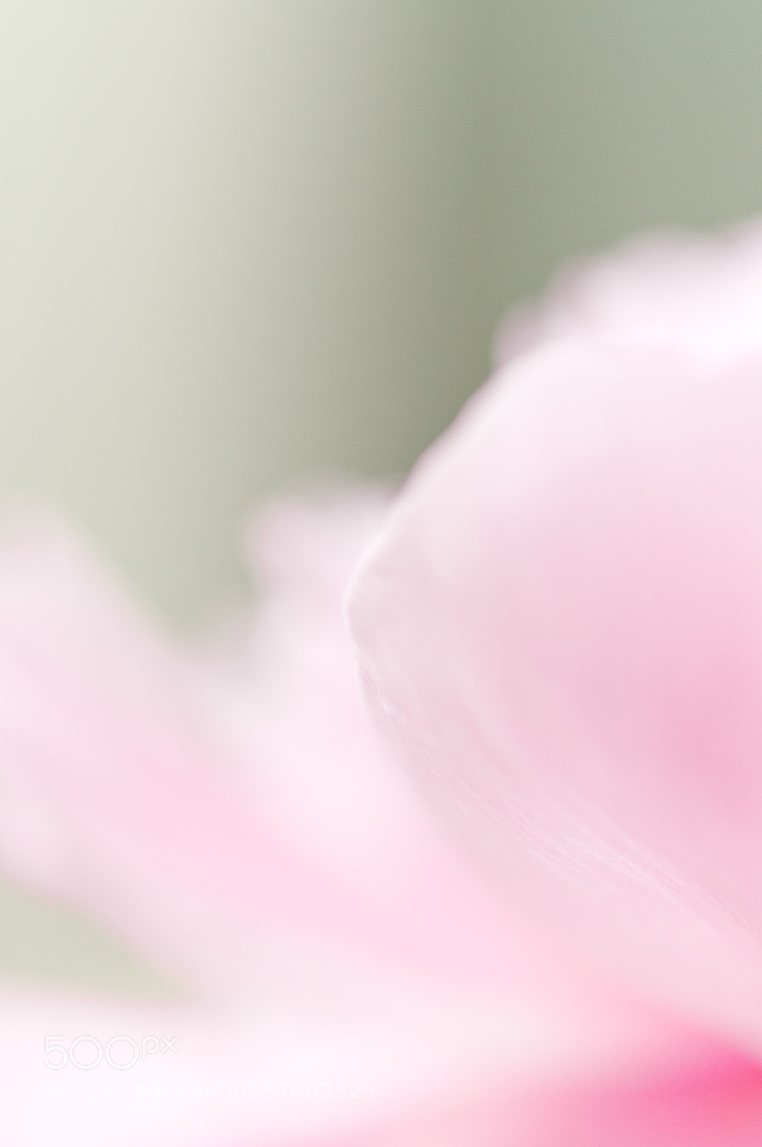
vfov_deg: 22.6
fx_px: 2864
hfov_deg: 15.2
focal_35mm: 90
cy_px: 574
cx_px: 381
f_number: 3.5
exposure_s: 1/125
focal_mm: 60
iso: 200
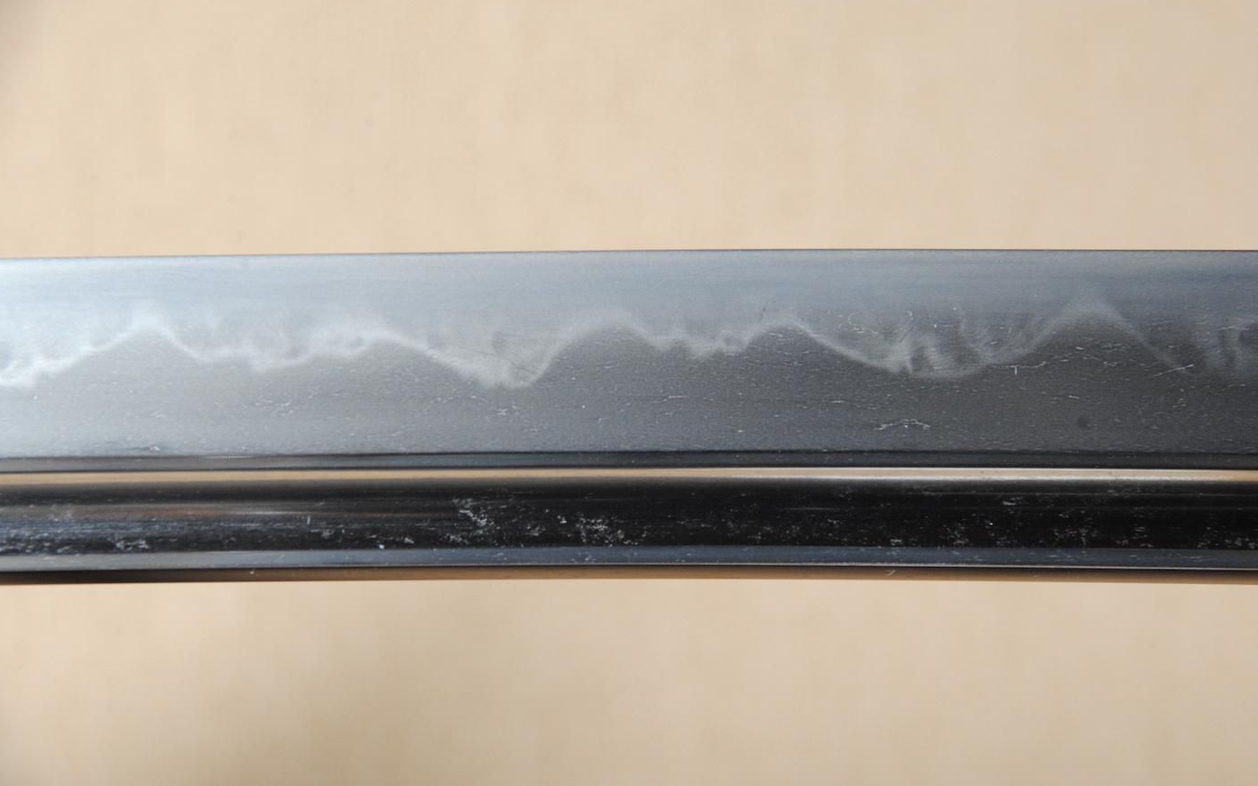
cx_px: 628
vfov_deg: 6.3
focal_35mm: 208
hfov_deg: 10.1
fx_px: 7114
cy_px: 386
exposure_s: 1/2
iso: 400
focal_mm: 135
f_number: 11
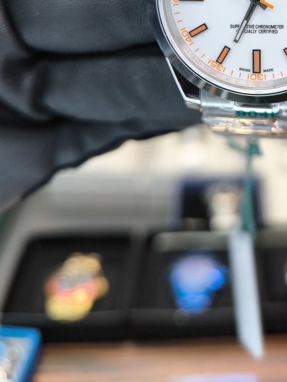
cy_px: 44
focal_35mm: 45
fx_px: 497
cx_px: 259
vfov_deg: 39.3
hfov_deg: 30.7
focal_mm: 6.92
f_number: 1.9
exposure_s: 1/120
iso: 50
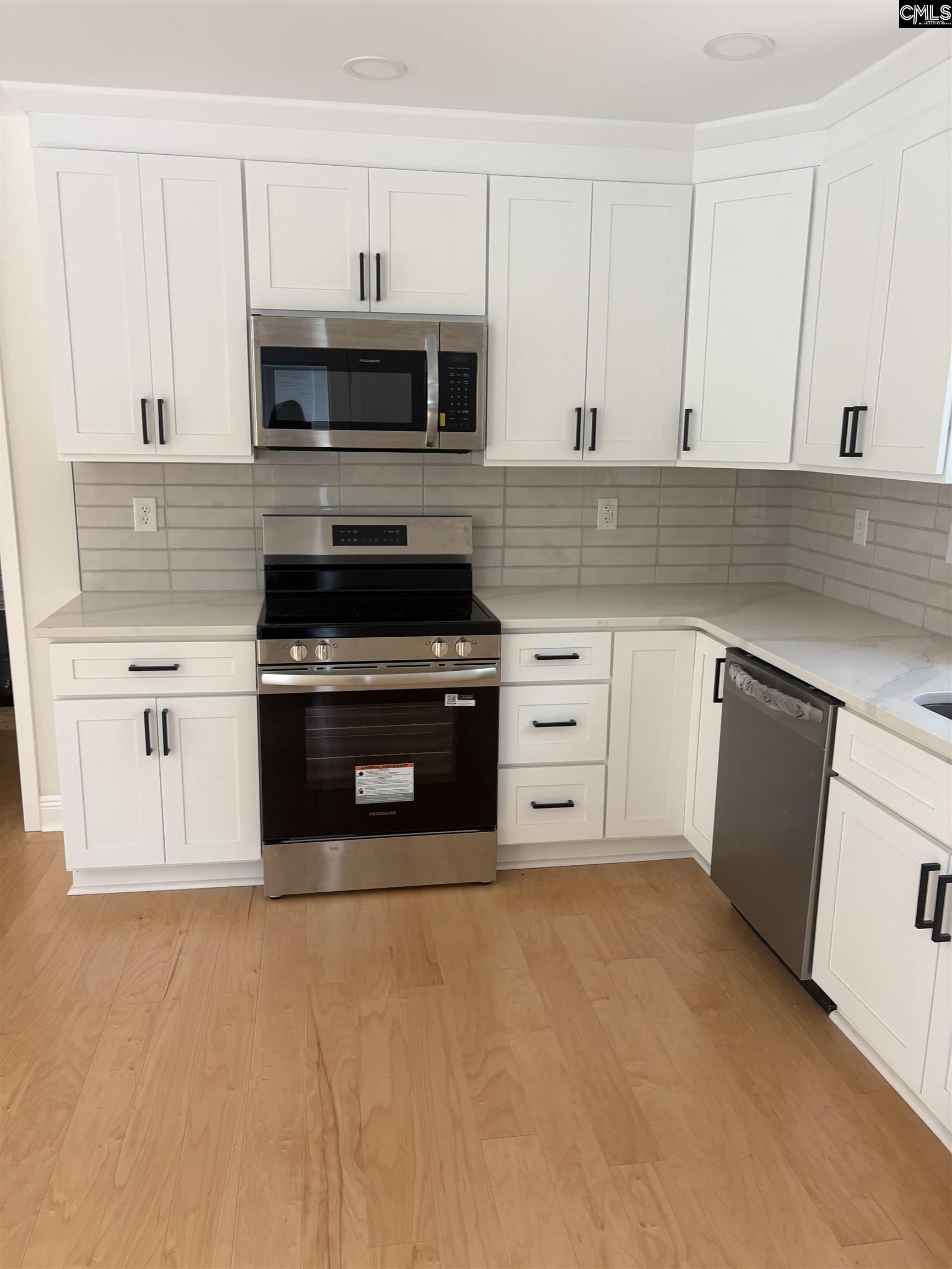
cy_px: 634
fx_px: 953
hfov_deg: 53.1
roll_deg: -1.4
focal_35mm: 26
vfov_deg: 67.3
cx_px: 476
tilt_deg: -12.7
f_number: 1.6
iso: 160
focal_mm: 5.96
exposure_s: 1/60
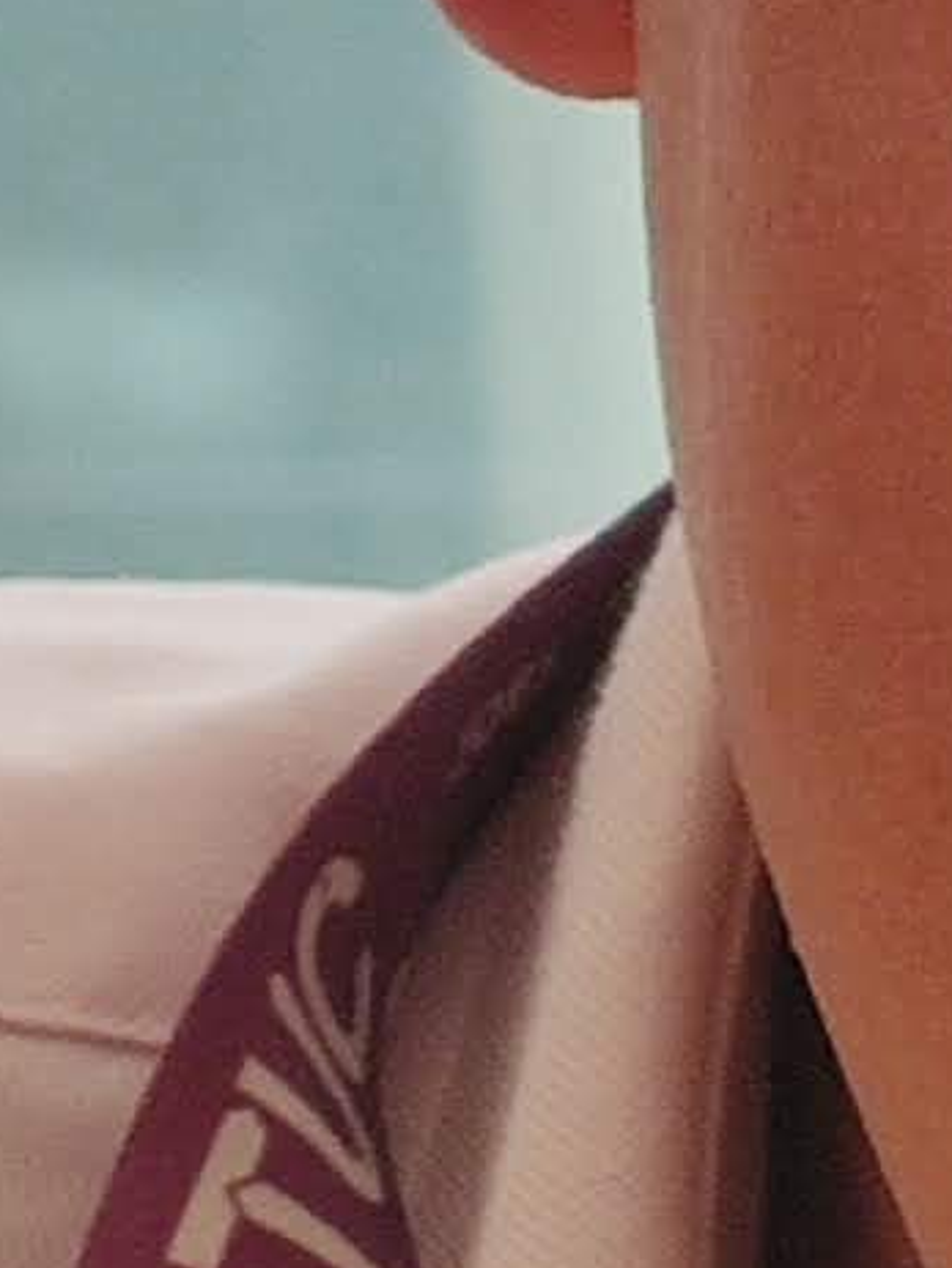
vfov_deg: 7.4
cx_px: 2365
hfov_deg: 5.4
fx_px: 9745
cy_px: 502
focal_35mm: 266
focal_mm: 4.75
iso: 112
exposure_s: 1/143
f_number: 1.75
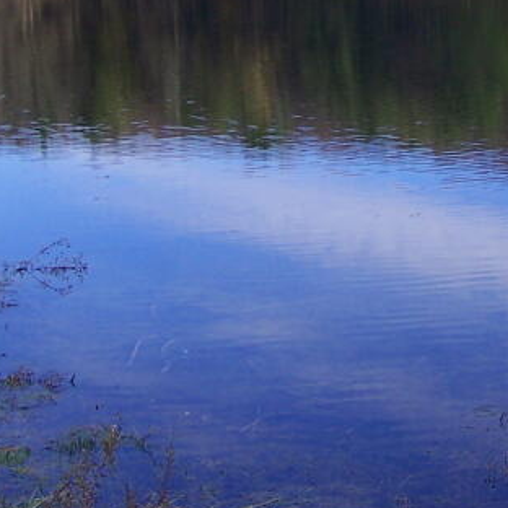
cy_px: 21
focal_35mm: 116
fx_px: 1926
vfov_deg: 14.8
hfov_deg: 14.9
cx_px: 435
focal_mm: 6.7
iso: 80
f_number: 2.8
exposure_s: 1/640
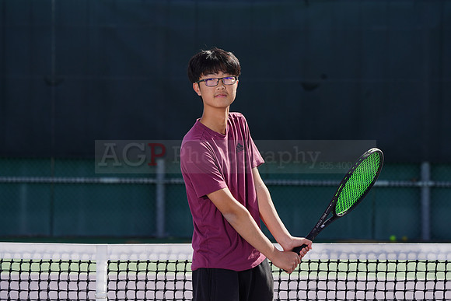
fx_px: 2732
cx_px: 226
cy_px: 150
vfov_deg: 6.3
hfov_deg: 9.4
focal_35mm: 218
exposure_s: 1/250
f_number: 8
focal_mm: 218
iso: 100
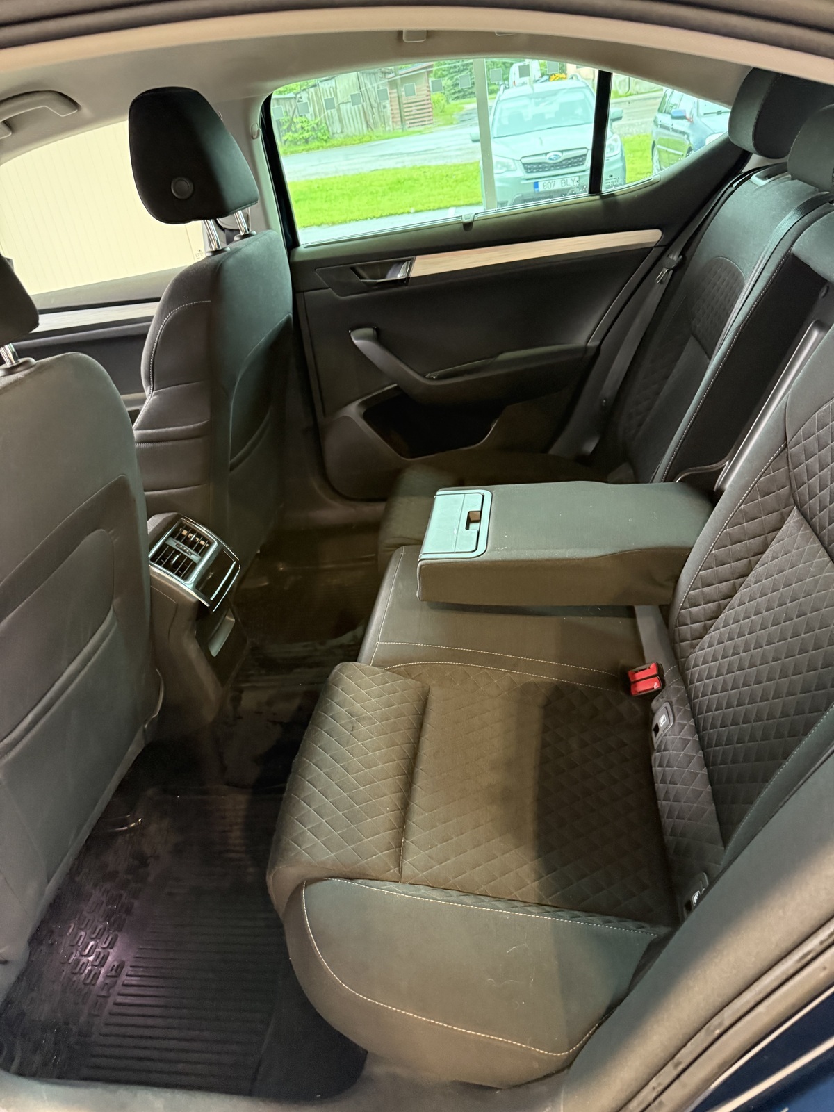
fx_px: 771
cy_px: 556
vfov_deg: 71.6
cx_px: 417
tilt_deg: -30.7
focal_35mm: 24
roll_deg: +8.6
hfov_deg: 56.8
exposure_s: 1/59
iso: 800
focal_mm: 6.76
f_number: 1.78
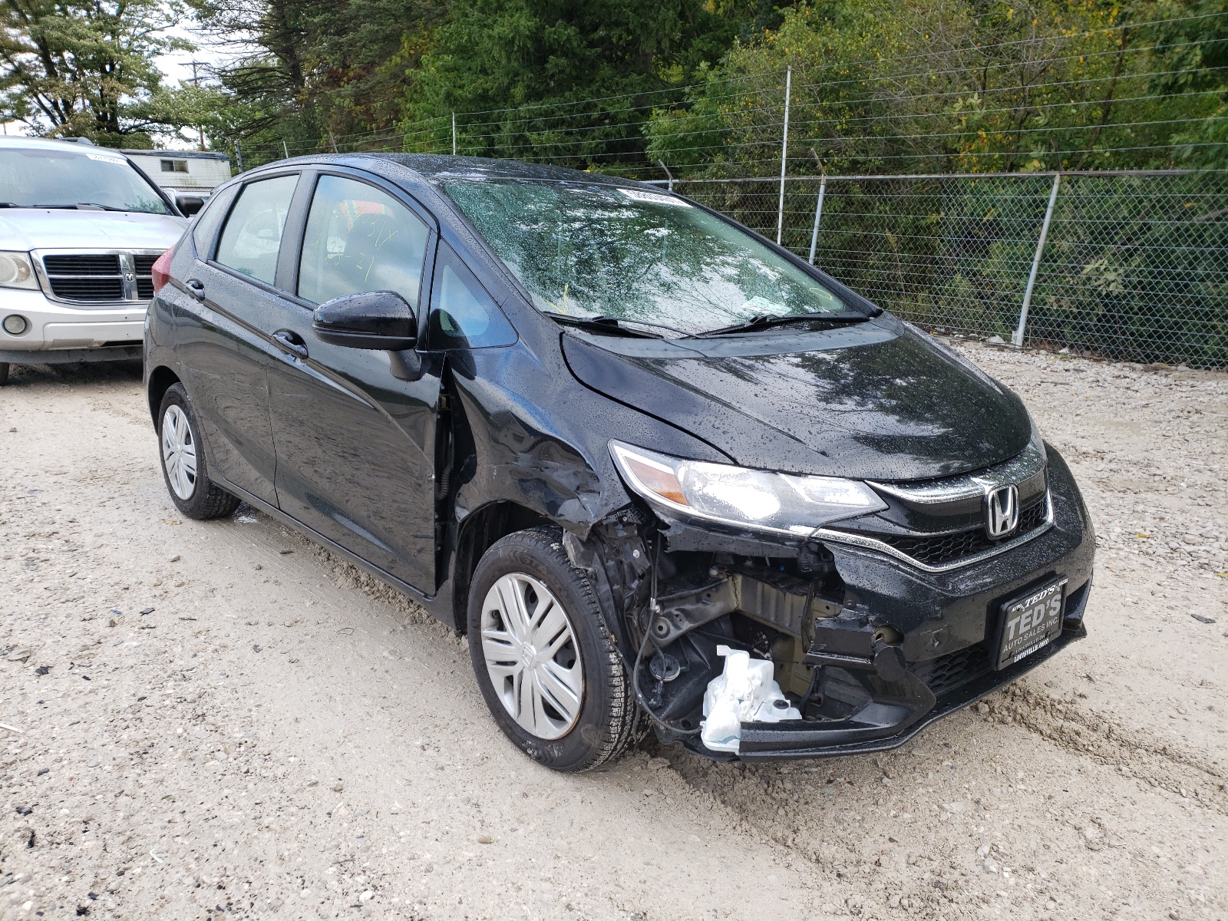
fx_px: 922
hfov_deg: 67.3
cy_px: 460
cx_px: 614
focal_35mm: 26
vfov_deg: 53.1
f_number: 1.5
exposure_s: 1/303
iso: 50
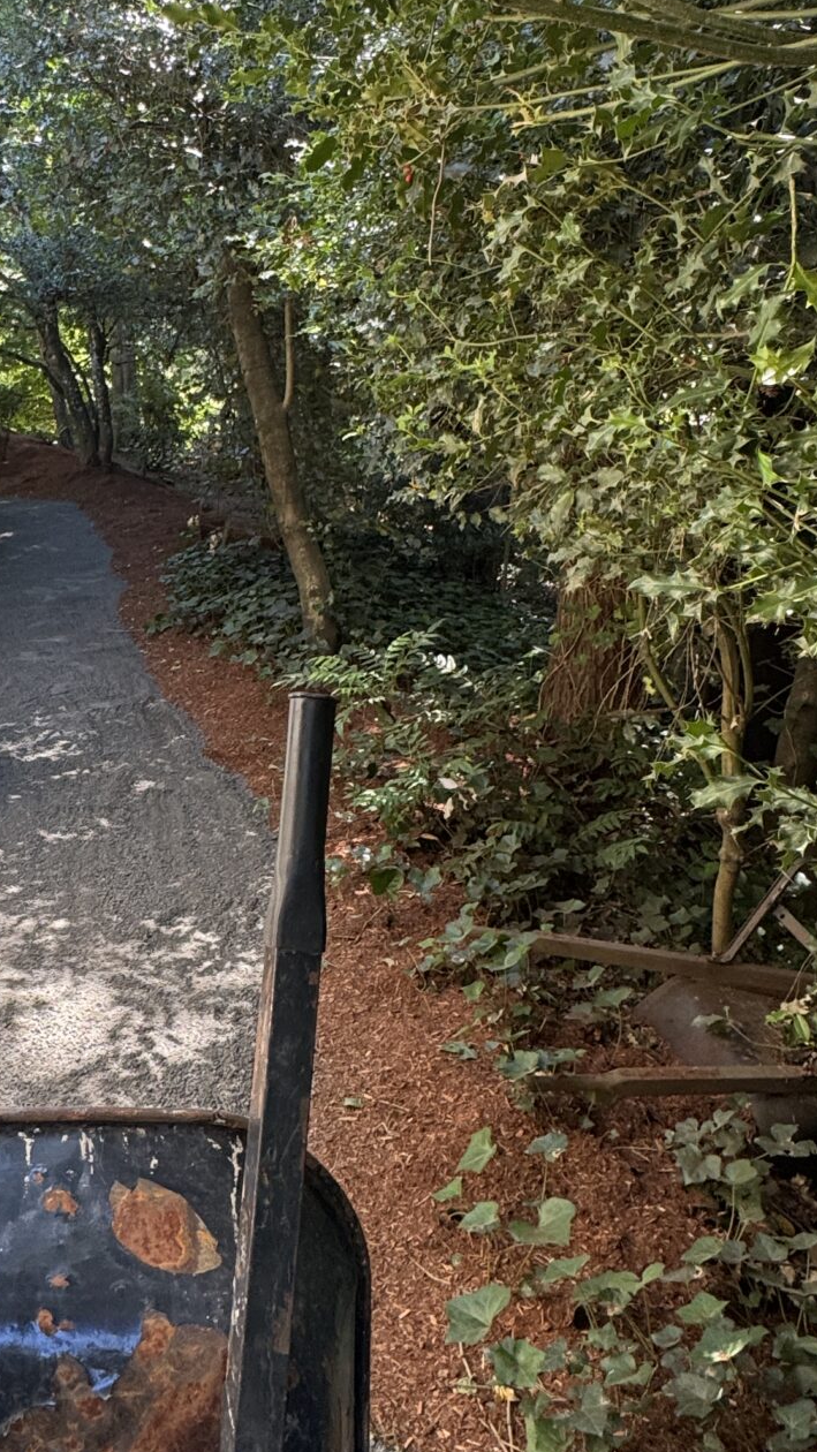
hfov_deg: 35.9
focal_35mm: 31
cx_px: 113
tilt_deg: -8.8
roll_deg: +2.8
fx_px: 1194
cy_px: 600
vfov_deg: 62.2
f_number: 2.2
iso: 125
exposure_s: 1/99
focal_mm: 2.22
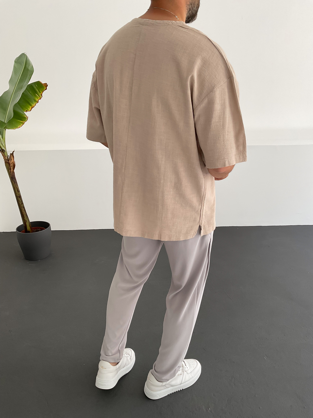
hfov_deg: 48.2
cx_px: 156
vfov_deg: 61.7
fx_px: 350
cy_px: 209
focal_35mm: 29
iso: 25
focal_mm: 3
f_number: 1.8
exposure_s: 1/120
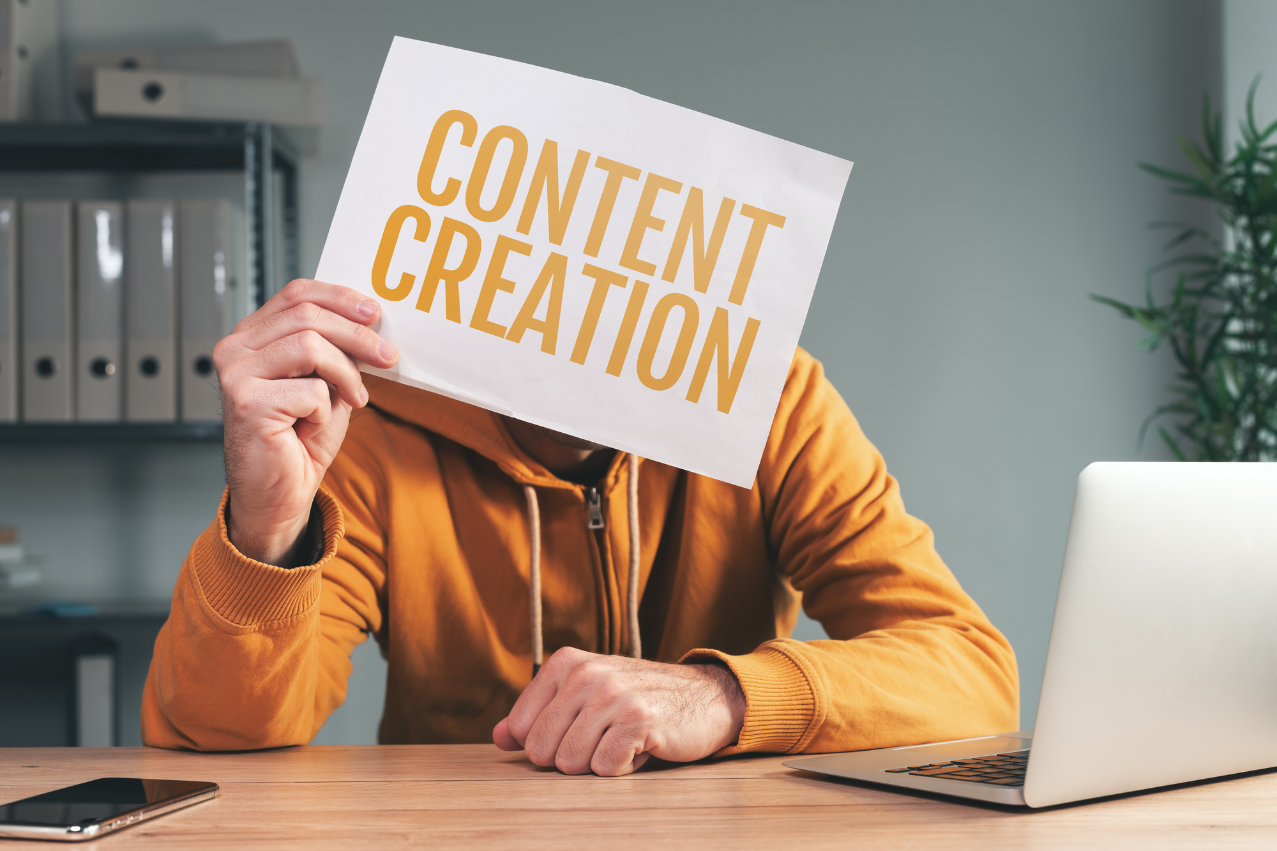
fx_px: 1773
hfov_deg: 39.6
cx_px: 638
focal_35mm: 50
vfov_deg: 27.0
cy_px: 426
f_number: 4.5
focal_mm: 50
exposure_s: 1/30
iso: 100
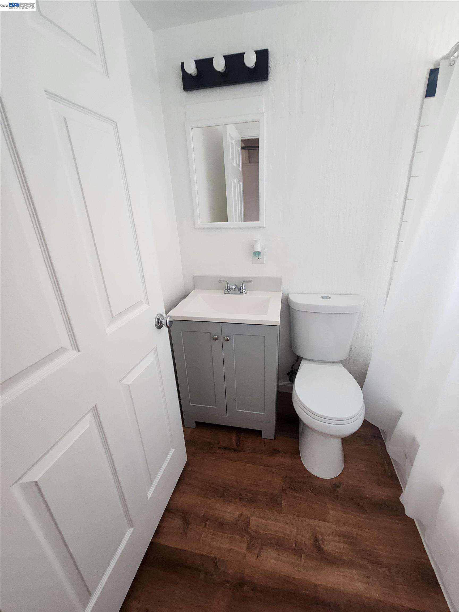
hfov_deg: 89.9
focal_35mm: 13
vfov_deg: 106.2
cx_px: 230
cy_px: 306
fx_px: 230
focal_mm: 2.2
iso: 320
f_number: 2.2
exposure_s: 1/60
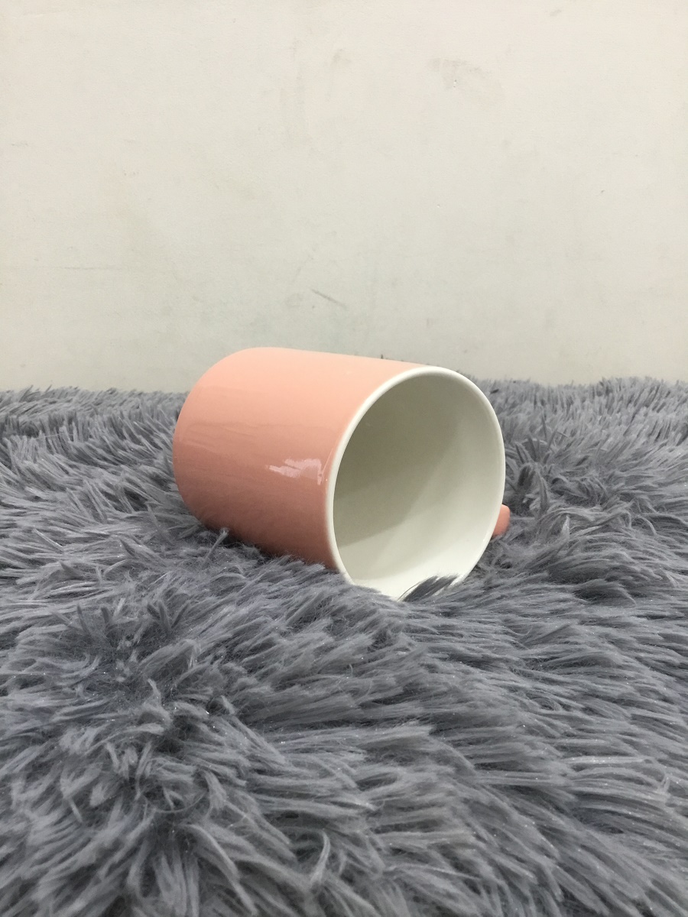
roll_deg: +1.0
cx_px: 344
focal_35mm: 31
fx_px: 822
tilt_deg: -17.5
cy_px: 458
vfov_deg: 58.4
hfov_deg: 45.4
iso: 125
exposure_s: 1/33
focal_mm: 3.3
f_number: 2.4
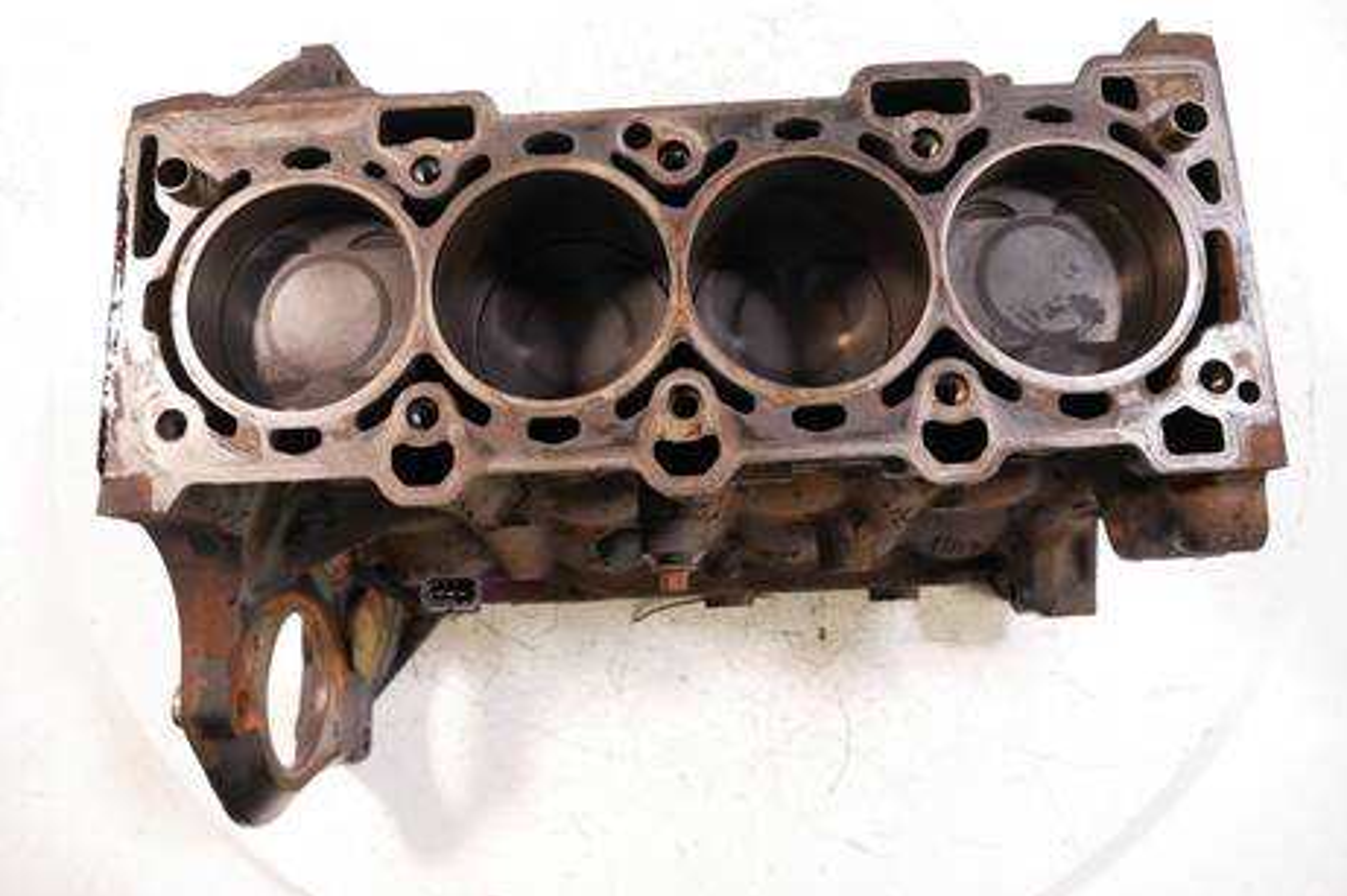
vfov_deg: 49.3
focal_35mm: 26
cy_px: 379
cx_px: 652
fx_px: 972
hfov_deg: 69.4
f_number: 3.5
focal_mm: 12
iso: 1250
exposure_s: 1/60
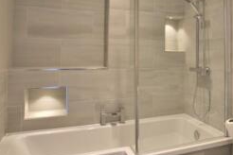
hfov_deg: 56.0
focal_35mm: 32
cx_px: 173
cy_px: 52
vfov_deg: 40.6
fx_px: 207
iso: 200
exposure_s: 1/20
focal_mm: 11
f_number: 4.5
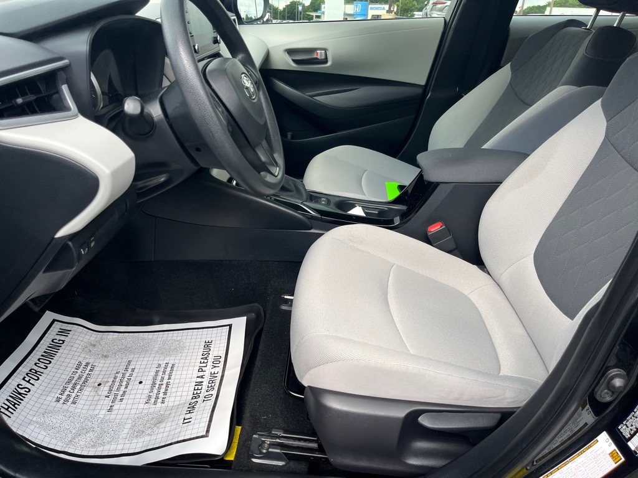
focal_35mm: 26
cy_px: 239
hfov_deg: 67.3
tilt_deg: -23.6
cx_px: 319
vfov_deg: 53.1
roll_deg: -2.2
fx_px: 479
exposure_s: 1/615
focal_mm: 5.1
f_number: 1.6
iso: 50
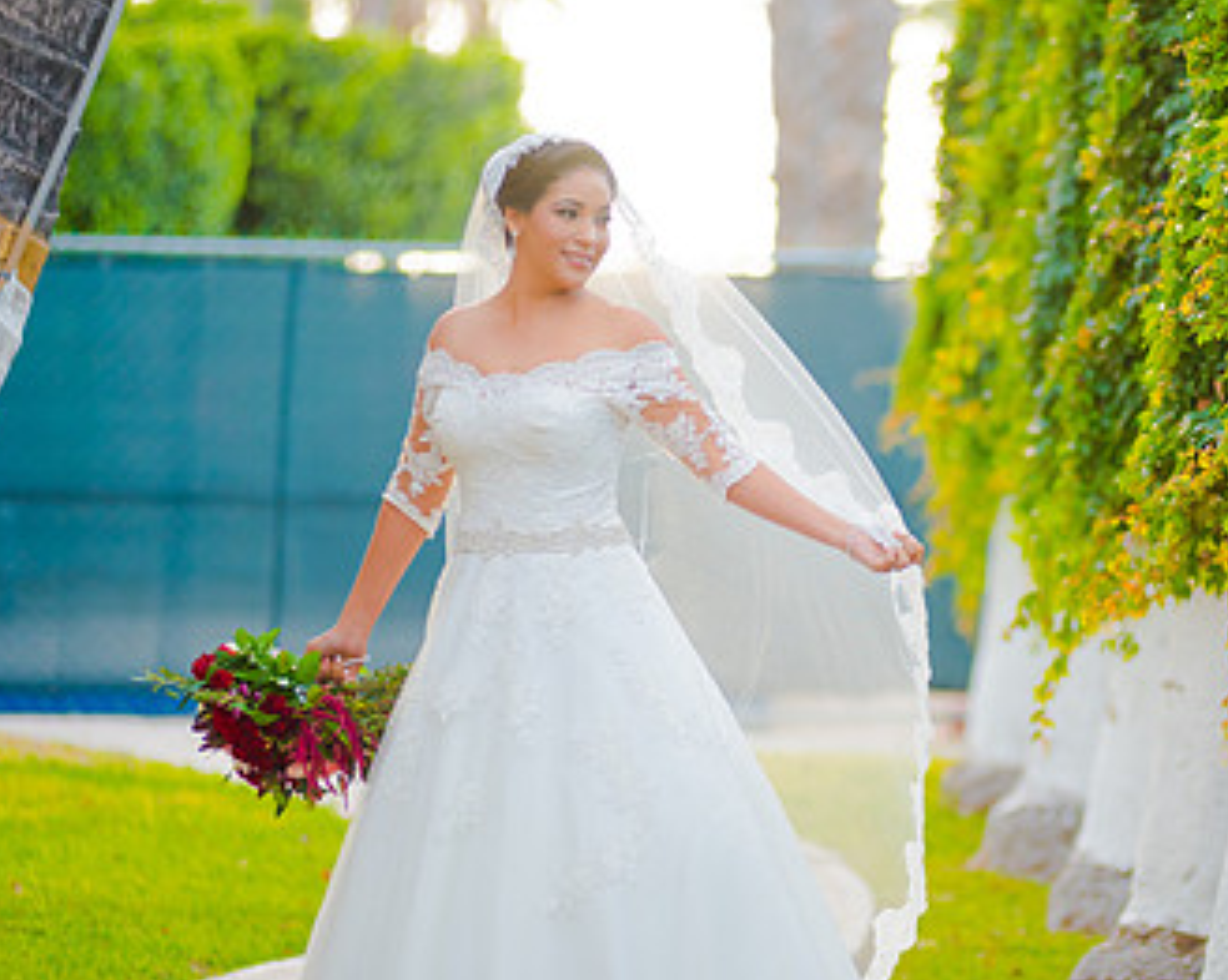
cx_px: 1003
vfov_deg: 5.0
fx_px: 11151
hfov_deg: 6.3
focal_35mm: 307
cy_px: 570
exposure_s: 1/640
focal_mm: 185
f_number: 2.8
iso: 320
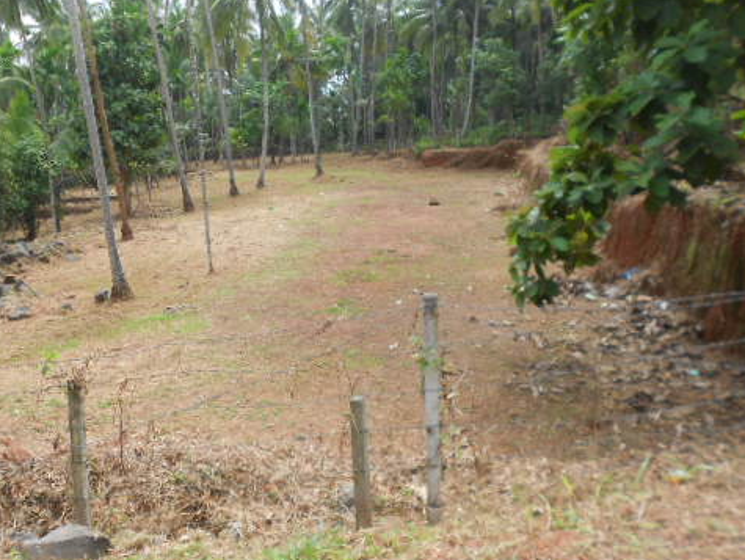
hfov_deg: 51.8
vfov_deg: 40.7
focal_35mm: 35
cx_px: 262
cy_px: 257
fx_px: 754
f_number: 3.2
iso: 80
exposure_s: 1/250
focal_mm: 4.6
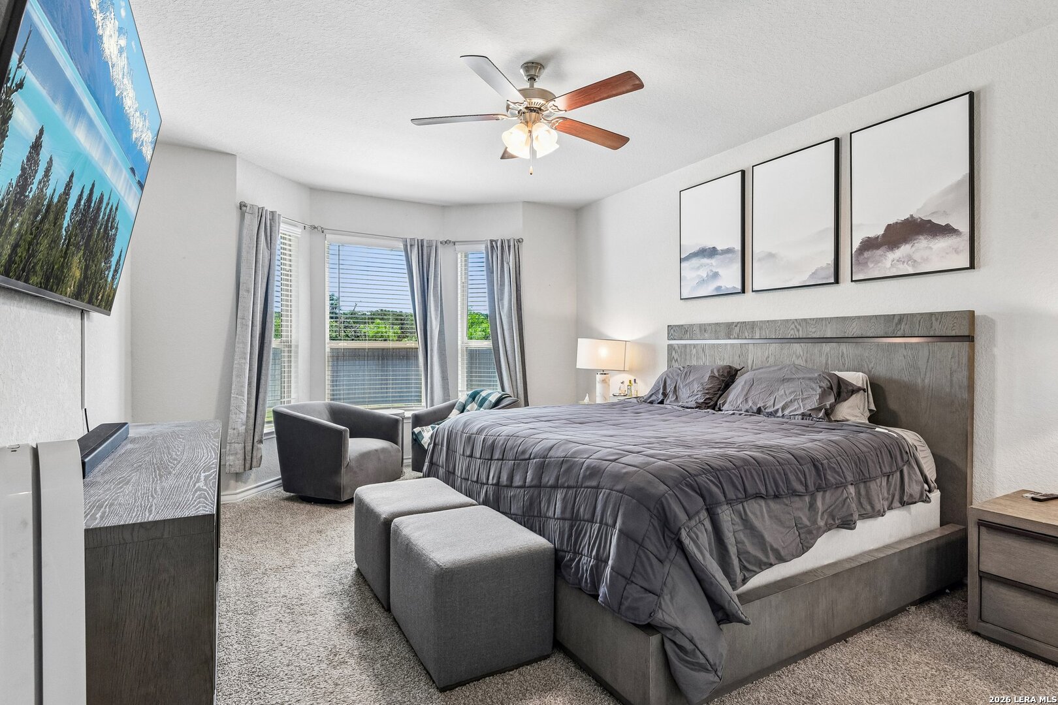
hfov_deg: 90.0
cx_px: 529
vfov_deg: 67.4
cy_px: 352
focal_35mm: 18
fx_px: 529
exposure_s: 1/20
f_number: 8
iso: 1250
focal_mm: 18
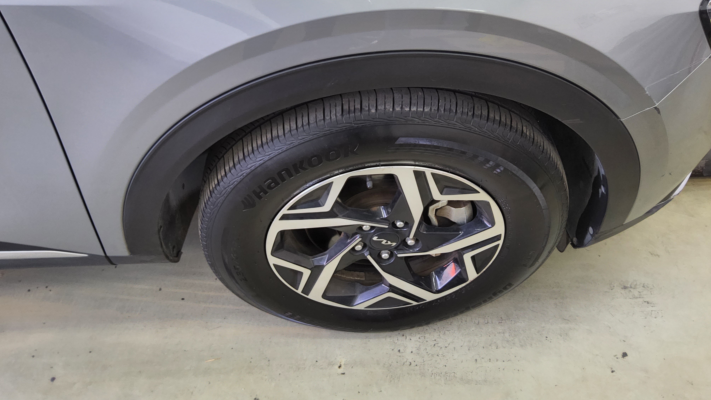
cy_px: 159
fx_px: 528
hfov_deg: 67.9
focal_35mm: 28
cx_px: 360
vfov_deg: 41.3
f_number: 2
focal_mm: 3.08
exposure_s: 1/120
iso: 125
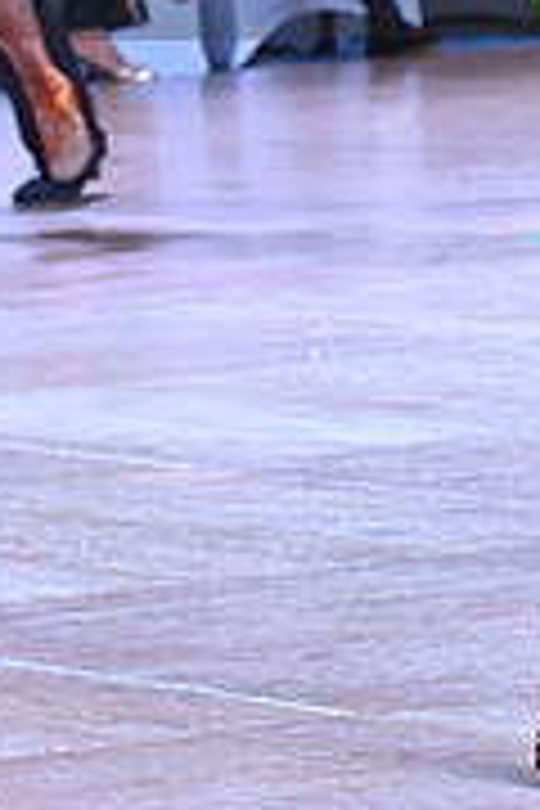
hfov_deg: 3.5
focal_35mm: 393
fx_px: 8842
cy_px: -108
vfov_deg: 5.2
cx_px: 556
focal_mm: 122
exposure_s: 1/400
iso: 4000
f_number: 8
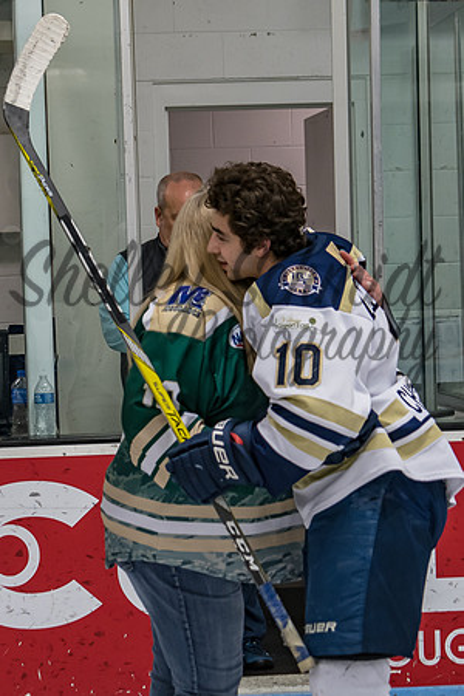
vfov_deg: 17.5
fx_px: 2262
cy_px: 348
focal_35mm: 117
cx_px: 184
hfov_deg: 11.7
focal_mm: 52
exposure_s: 1/250
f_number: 4
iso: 500
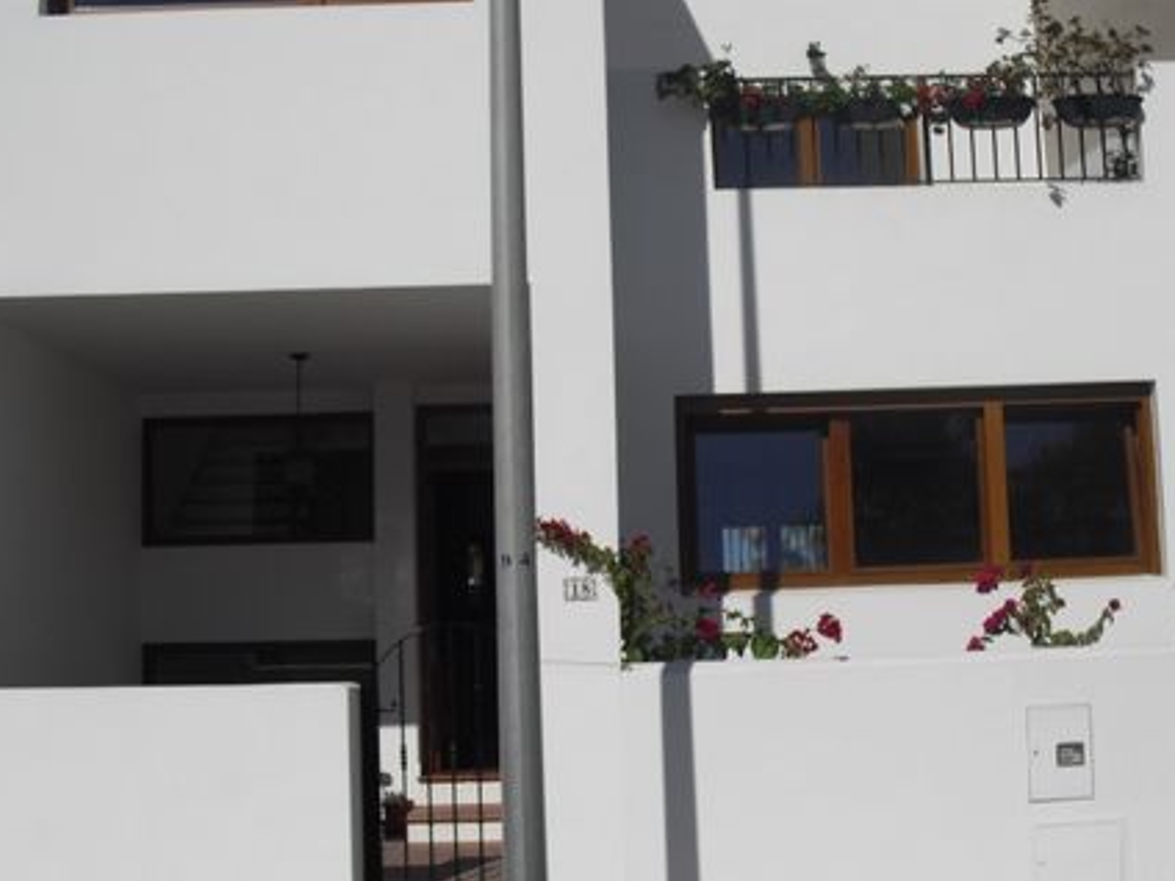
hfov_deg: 37.5
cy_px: 399
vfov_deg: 28.5
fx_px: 1731
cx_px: 640
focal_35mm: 51
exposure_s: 1/500
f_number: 7.8
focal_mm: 6.3
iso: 64
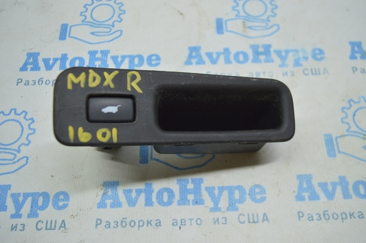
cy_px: 122
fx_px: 350
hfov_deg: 55.1
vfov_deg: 38.3
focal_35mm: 34
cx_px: 183
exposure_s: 1/80
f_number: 3.8
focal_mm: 23
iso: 400
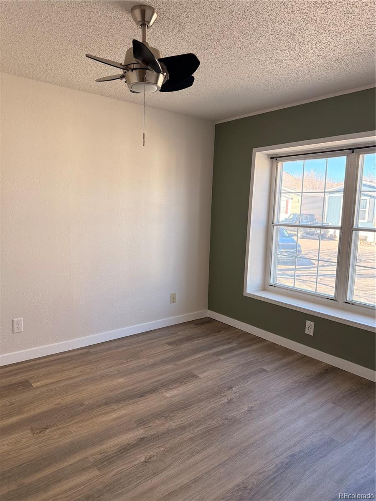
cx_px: 188
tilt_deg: -6.6
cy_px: 250
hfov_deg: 56.8
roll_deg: -1.7
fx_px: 348
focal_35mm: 24
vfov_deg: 71.6
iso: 160
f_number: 1.78
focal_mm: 6.76
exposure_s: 1/240
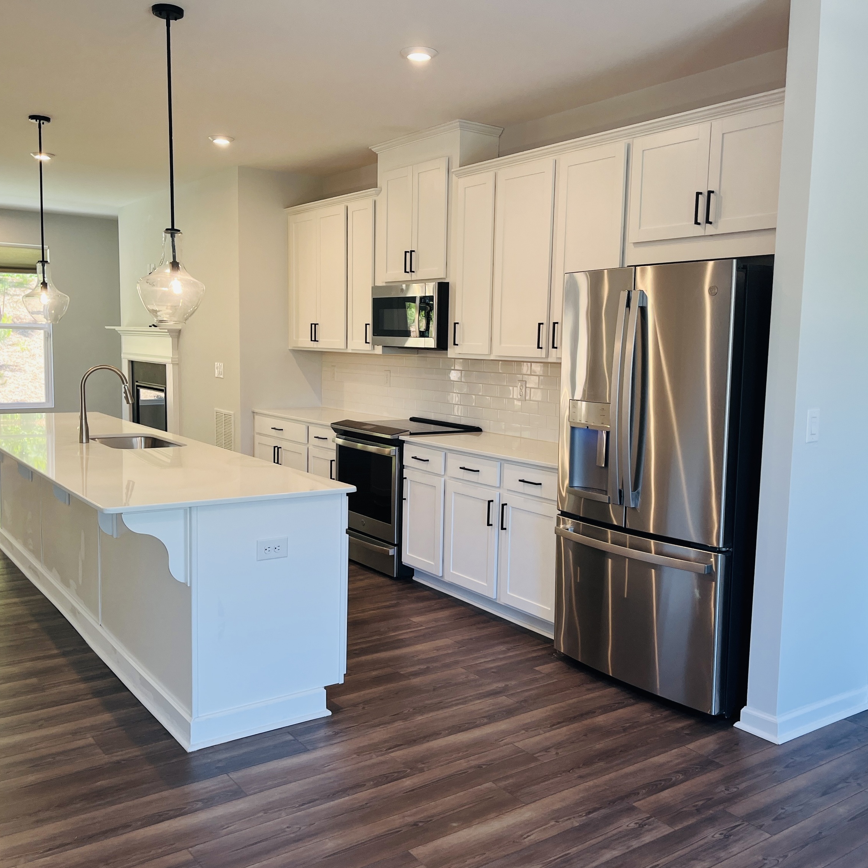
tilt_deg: -5.3
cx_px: 428
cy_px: 438
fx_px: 879
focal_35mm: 31
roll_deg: -1.5
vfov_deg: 52.5
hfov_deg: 52.5
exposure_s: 1/120
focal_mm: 5.1
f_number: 1.6
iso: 64
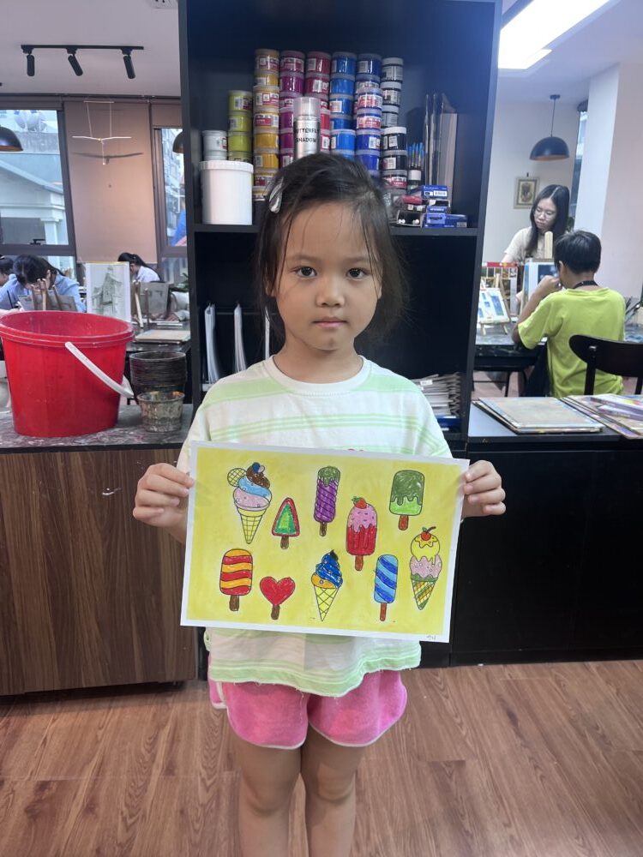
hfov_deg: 53.1
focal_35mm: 26
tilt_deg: -15.0
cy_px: 428
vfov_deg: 67.3
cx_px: 322
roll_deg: -0.1
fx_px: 644
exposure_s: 1/100
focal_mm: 5.1
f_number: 1.6
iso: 100
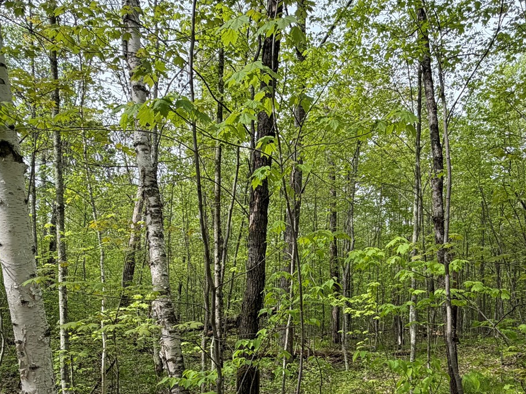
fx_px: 486
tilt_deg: -1.6
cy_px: 326
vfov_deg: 41.8
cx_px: 298
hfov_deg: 56.6
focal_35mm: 32
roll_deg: -0.3
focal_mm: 2.22
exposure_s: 1/502
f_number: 2.2
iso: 50
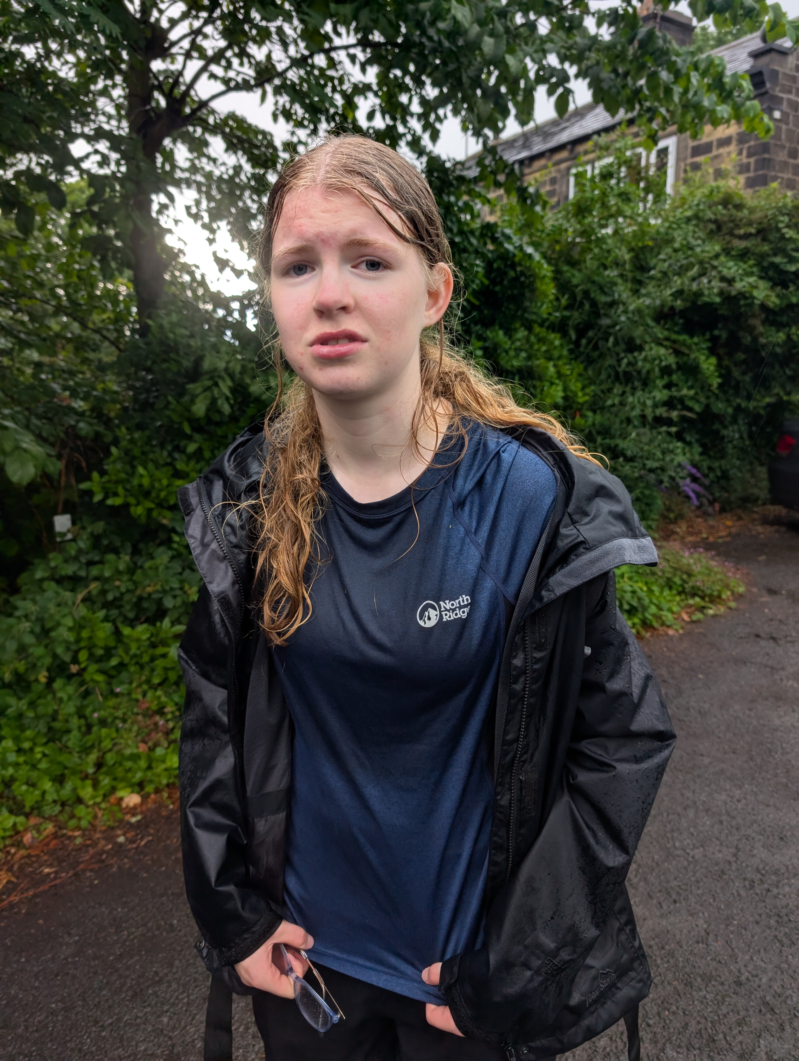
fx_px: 737
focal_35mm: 24
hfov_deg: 56.9
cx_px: 400
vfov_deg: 71.5
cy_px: 530
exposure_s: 1/127
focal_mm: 6.9
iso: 73
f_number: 1.68
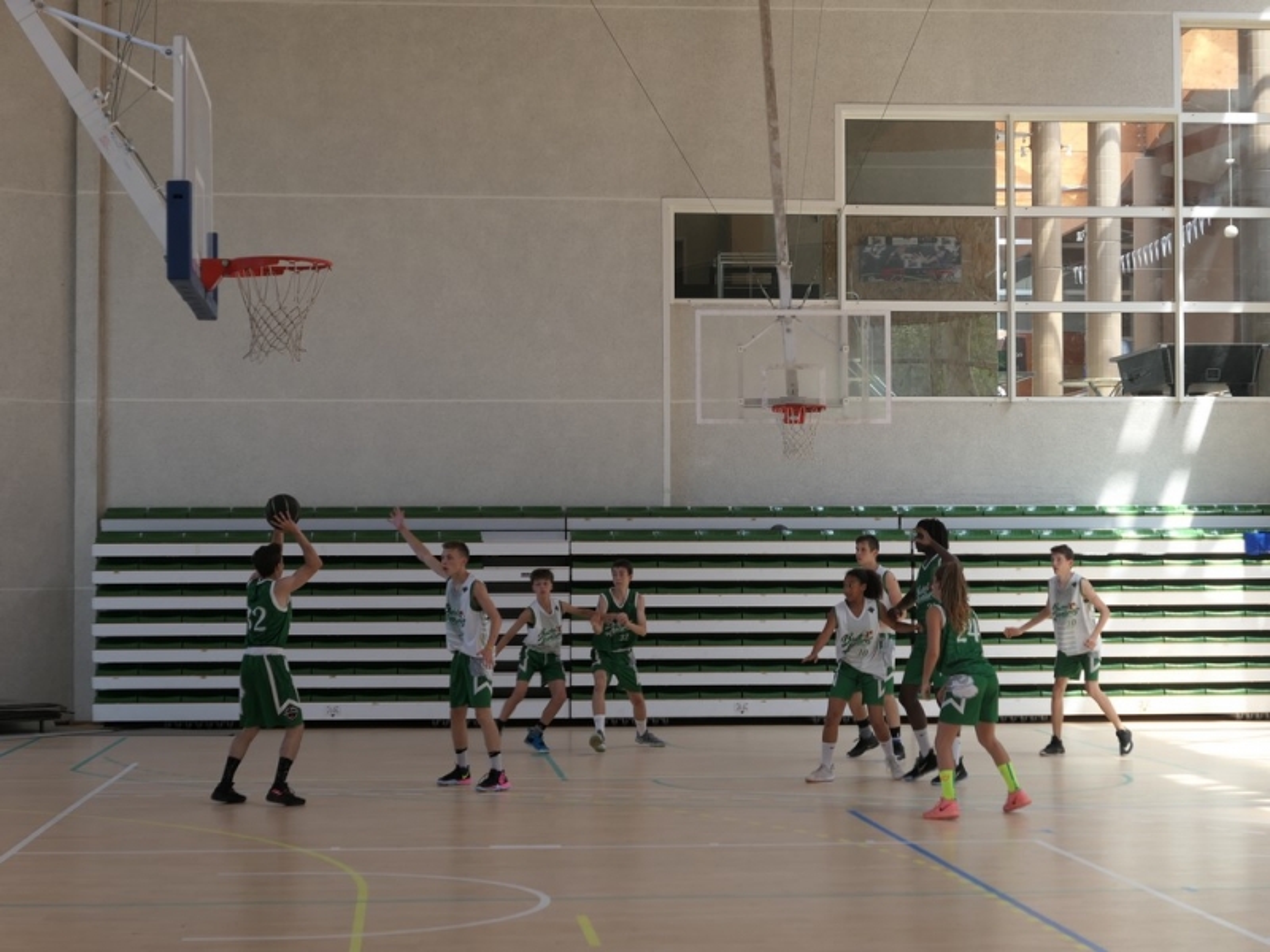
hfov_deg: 25.0
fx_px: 2862
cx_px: 635
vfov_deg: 18.9
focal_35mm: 78
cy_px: 476
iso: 125
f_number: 2.8
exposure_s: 1/200
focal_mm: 26.4
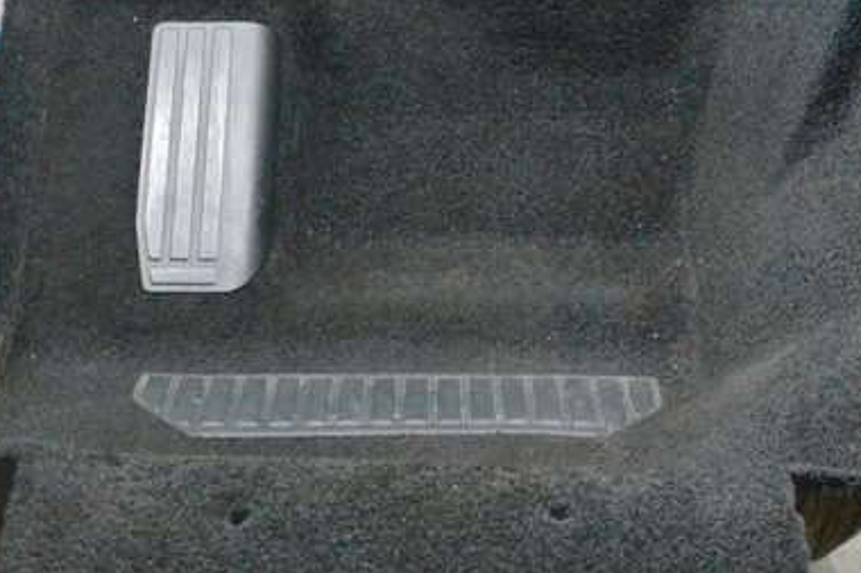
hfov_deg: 22.8
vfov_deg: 15.3
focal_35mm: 89
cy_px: 316
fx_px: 2128
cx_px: 551
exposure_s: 1/160
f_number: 9
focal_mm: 22
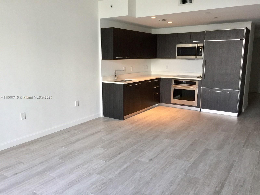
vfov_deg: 48.2
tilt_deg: -10.8
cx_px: 130
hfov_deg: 61.7
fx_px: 218
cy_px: 98
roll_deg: -0.7
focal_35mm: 29
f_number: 2.2
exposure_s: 1/30
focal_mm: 4.15
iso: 50
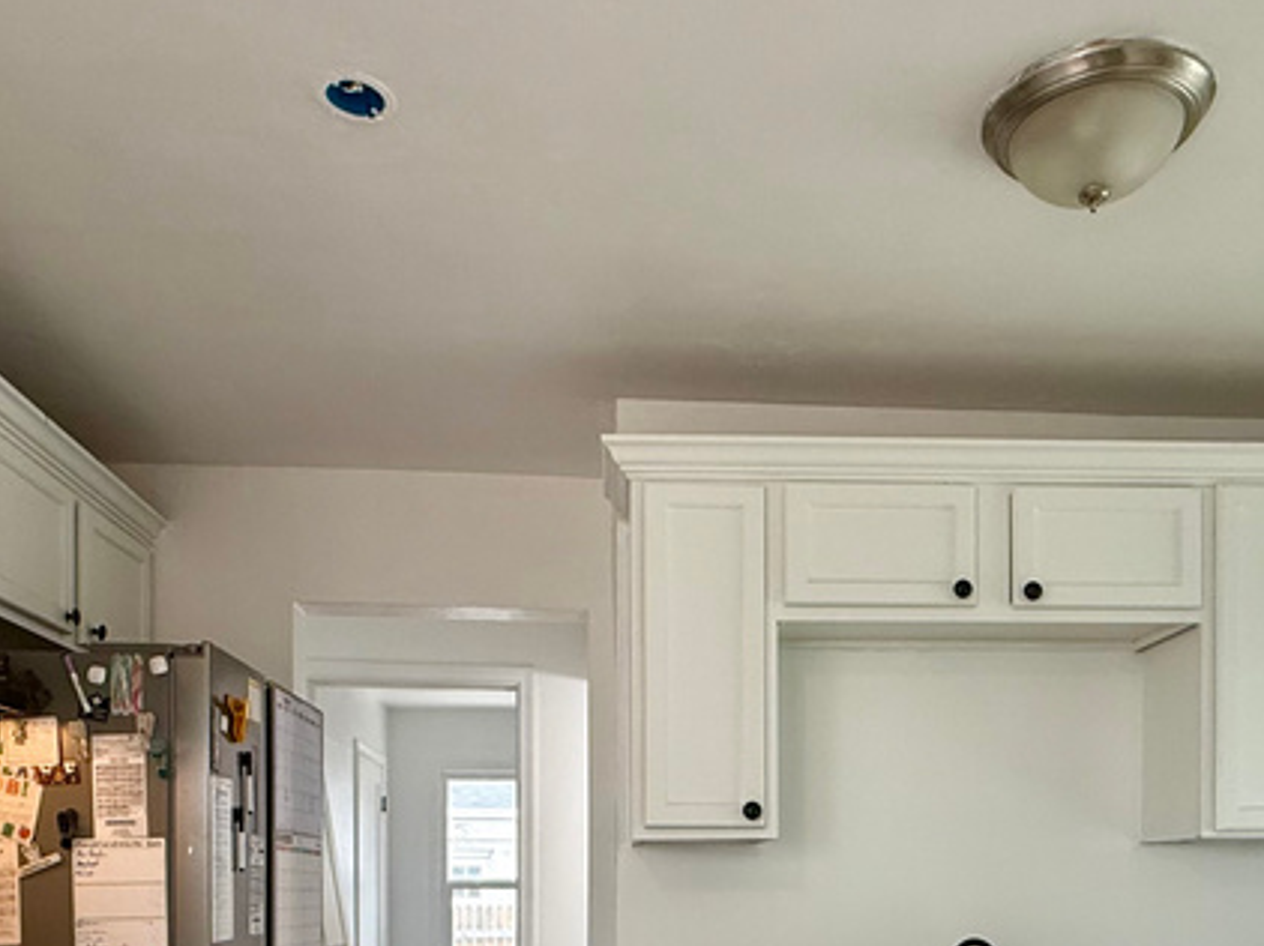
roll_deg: -0.1
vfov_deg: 37.8
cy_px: 919
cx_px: 692
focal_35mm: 34
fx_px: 1241
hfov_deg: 53.9
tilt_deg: -0.4
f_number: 2.2
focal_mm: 2.22
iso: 200
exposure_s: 1/120
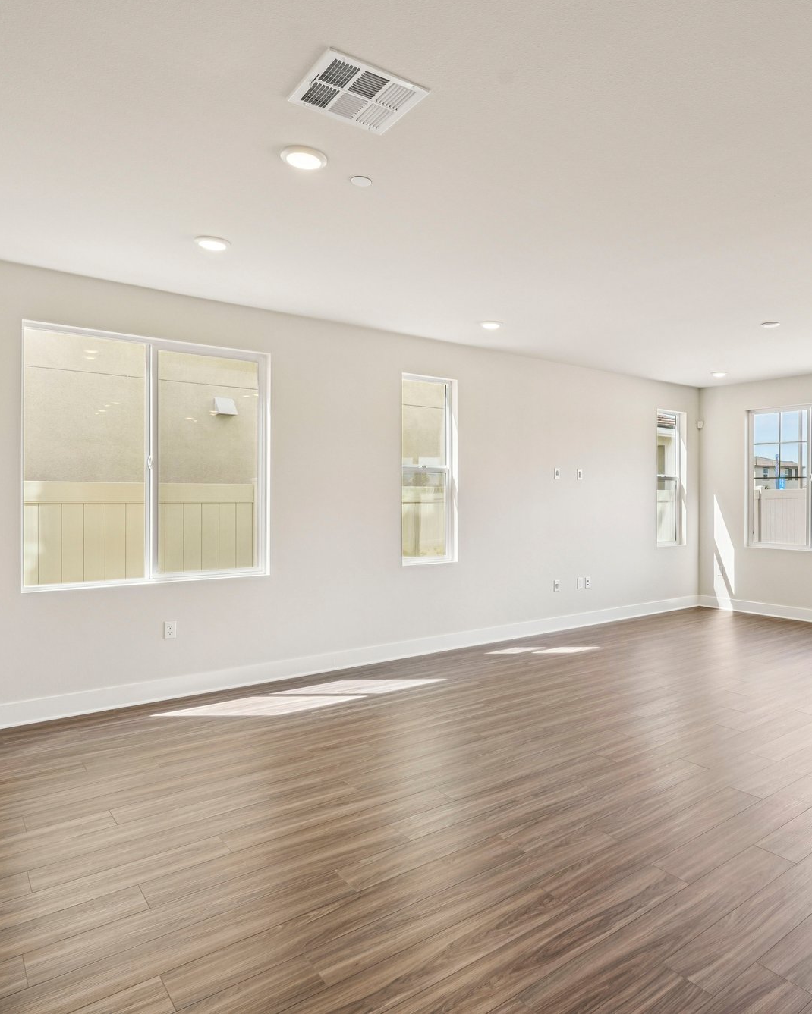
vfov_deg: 70.9
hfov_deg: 58.2
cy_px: 497
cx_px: 531
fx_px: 712
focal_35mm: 24
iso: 400
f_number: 8
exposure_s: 1/60
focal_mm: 16.5
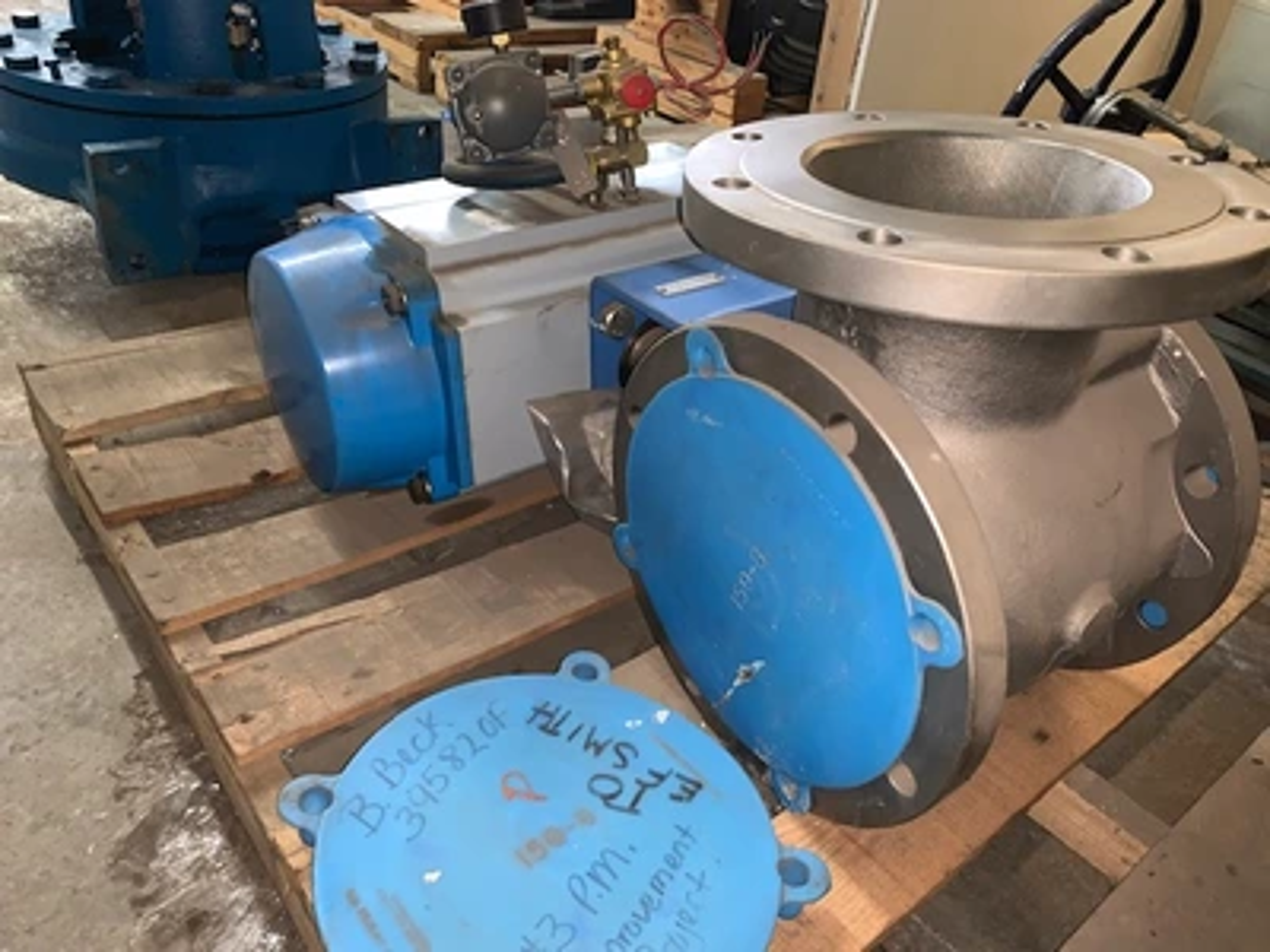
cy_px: 476
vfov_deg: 53.1
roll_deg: -8.1
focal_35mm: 26
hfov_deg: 67.3
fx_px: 954
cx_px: 635
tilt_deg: -31.7
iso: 100
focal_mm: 4.25
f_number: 1.8
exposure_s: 1/13
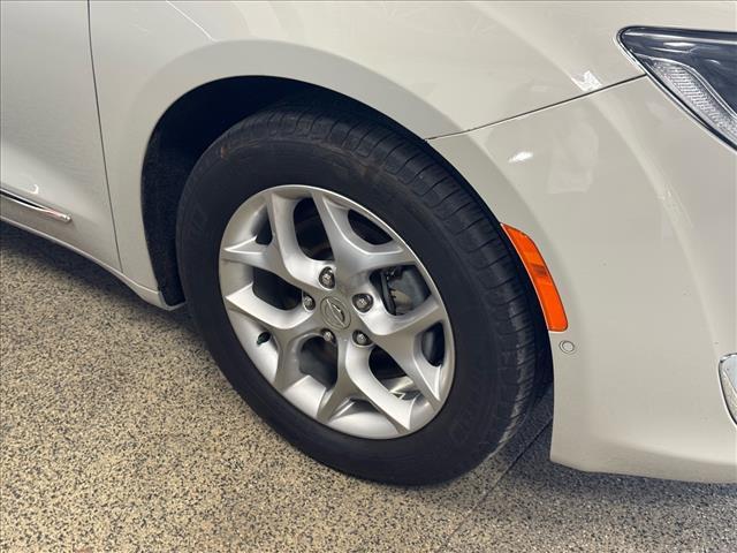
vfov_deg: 30.3
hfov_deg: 39.7
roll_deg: -1.5
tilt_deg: -33.2
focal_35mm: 48
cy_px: 276
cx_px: 368
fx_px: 1022
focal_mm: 6.76
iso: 125
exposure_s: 1/60
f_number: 1.78
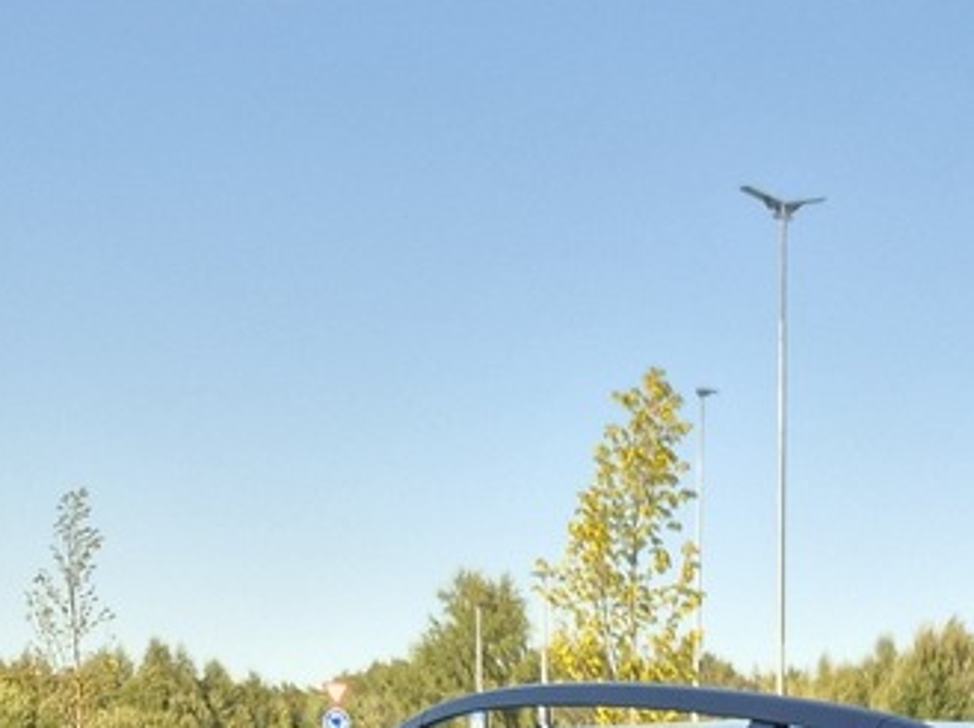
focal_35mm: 112
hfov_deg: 16.9
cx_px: 1143
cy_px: 1474
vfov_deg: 11.8
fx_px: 3148
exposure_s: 1/756
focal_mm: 5.4
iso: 25
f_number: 1.8
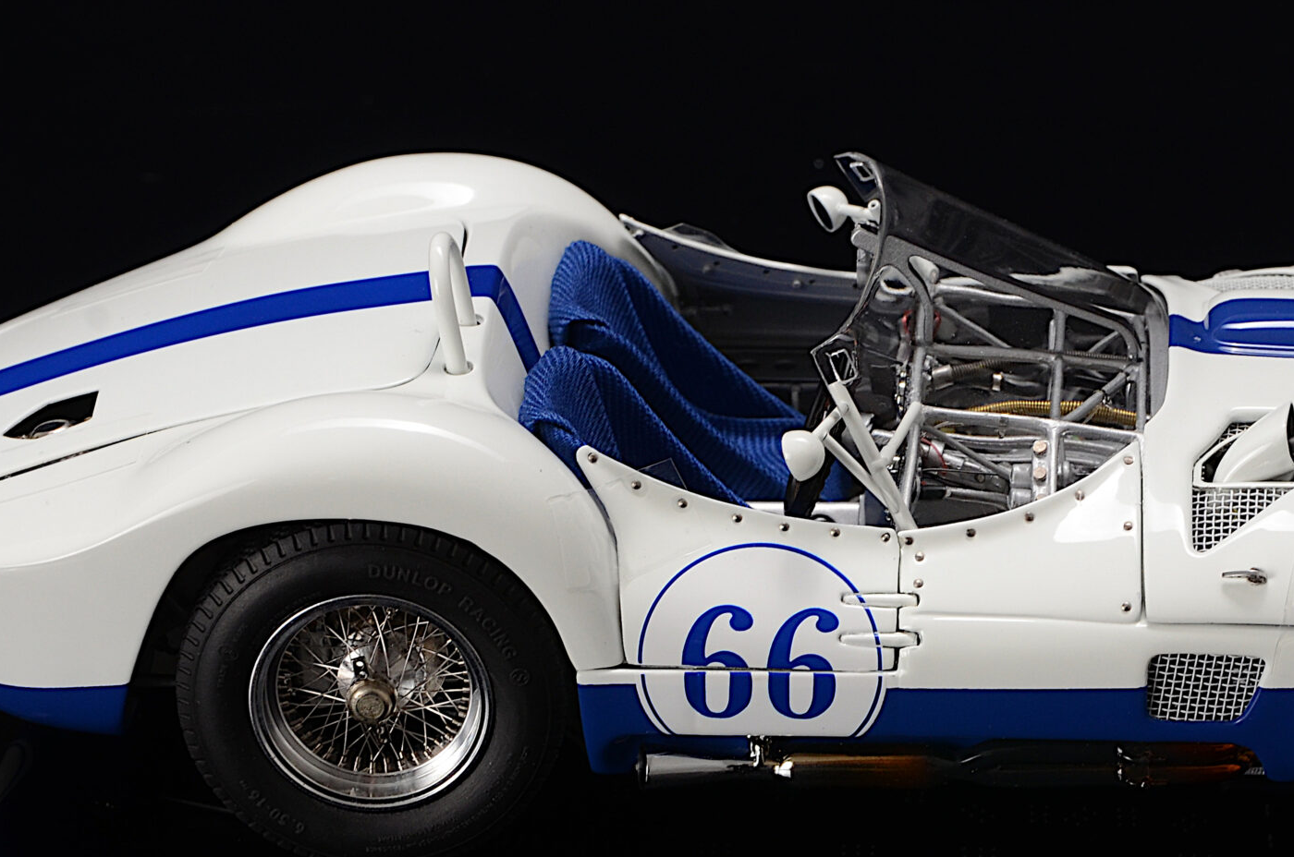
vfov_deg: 8.0
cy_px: 546
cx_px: 890
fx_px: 6099
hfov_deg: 12.1
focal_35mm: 170
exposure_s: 1/30
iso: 400
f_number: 11
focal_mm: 62
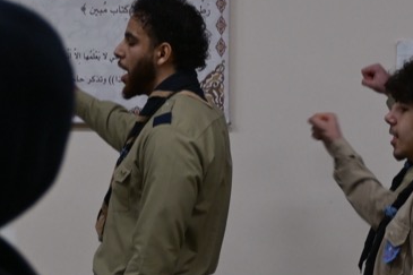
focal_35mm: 230
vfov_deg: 6.0
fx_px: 2637
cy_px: 148
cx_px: 248
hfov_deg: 9.0
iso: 500
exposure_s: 1/60
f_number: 4.5
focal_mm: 40
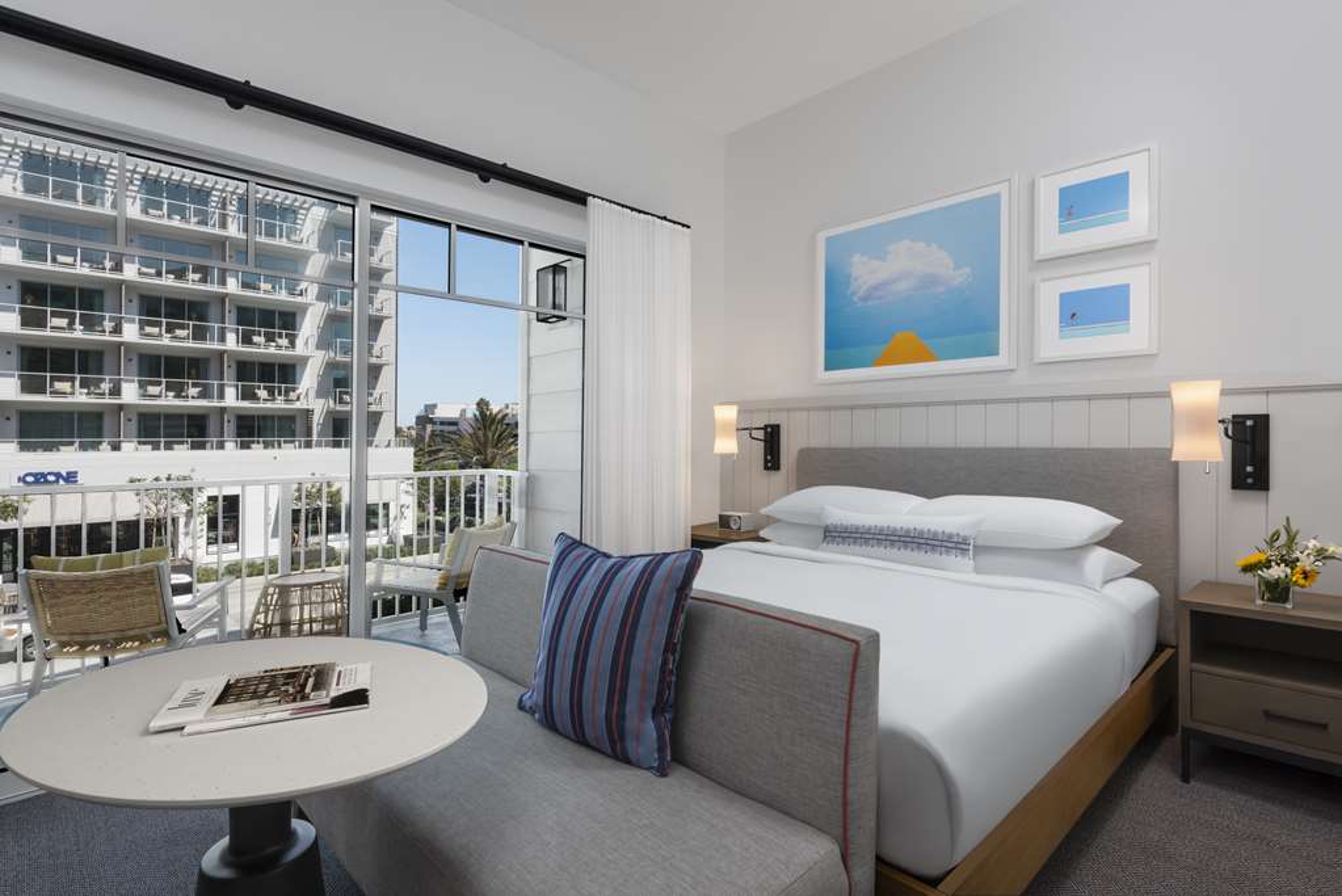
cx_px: 671
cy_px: 448
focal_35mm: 18
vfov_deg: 67.4
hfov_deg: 90.0
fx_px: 671
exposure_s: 1/13
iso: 400
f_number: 18
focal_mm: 18
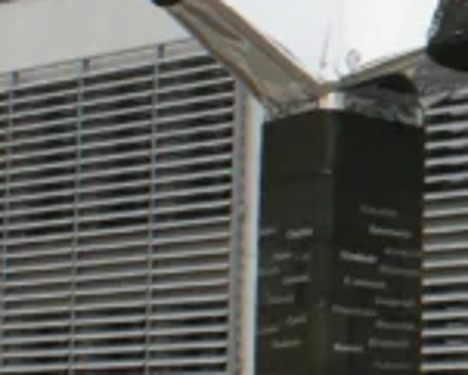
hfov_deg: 9.8
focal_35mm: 181
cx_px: 1004
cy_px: 105
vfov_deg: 8.5
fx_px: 2509
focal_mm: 18
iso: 100
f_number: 8
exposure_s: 1/60
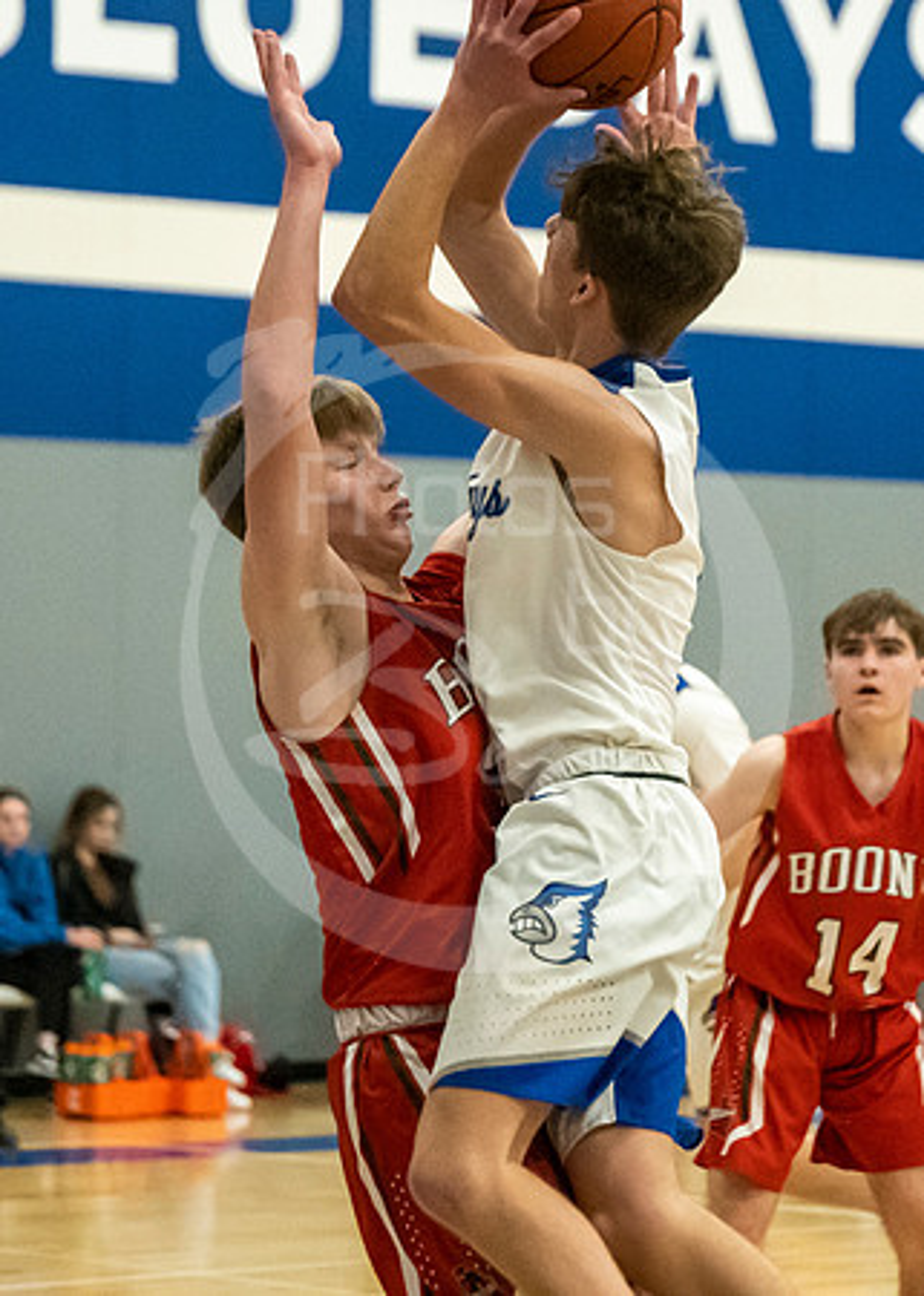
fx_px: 5666
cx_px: 489
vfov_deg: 13.0
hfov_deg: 9.3
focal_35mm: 154
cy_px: 648
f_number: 2.8
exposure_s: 1/1000
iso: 3200
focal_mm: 70
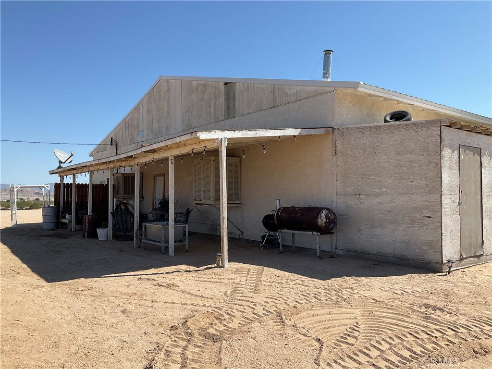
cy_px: 184
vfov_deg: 48.2
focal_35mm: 29
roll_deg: -1.7
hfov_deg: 61.7
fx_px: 412
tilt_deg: +2.0
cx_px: 246
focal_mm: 3
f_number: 1.8
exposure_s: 1/2427
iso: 16
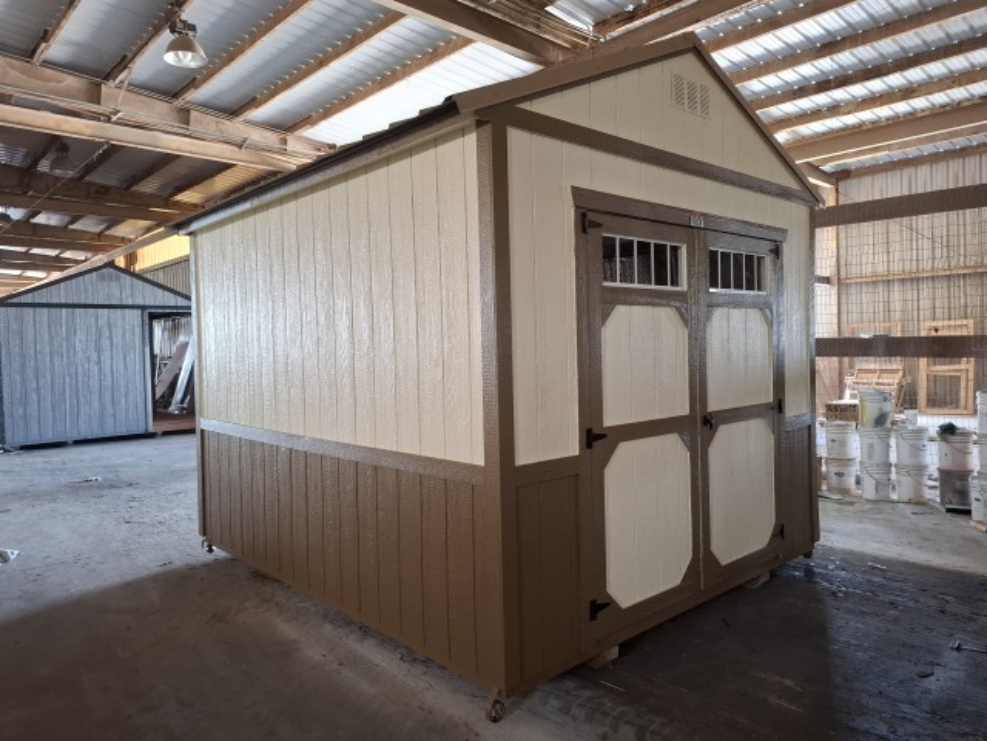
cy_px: 370
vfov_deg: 58.9
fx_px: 656
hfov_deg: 73.9
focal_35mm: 23
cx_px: 494
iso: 320
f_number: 1.8
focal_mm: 5.54
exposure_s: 1/60
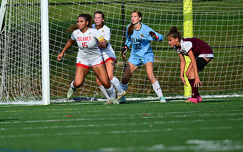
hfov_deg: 3.1
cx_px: 80
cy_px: 59
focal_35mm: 687
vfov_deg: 1.9
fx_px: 4551
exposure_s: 1/2000
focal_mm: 500
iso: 500
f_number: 5.6
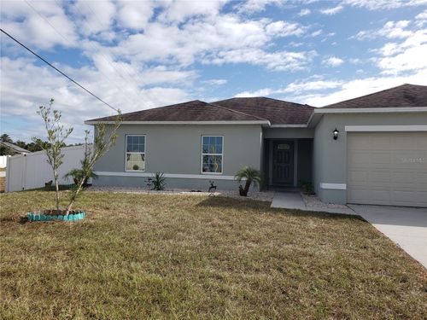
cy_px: 160
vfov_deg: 53.1
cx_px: 214
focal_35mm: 26
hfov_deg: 67.3
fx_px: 321
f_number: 2.4
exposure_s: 1/1584
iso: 50
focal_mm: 4.3
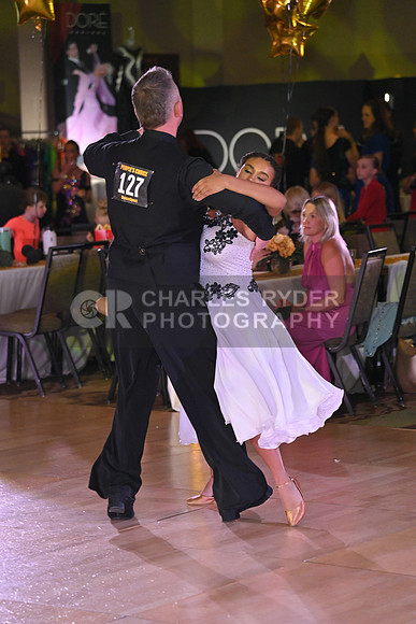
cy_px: 312
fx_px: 2079
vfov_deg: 17.1
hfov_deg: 11.4
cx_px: 208
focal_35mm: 120
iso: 3200
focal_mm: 120
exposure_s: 1/400
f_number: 5
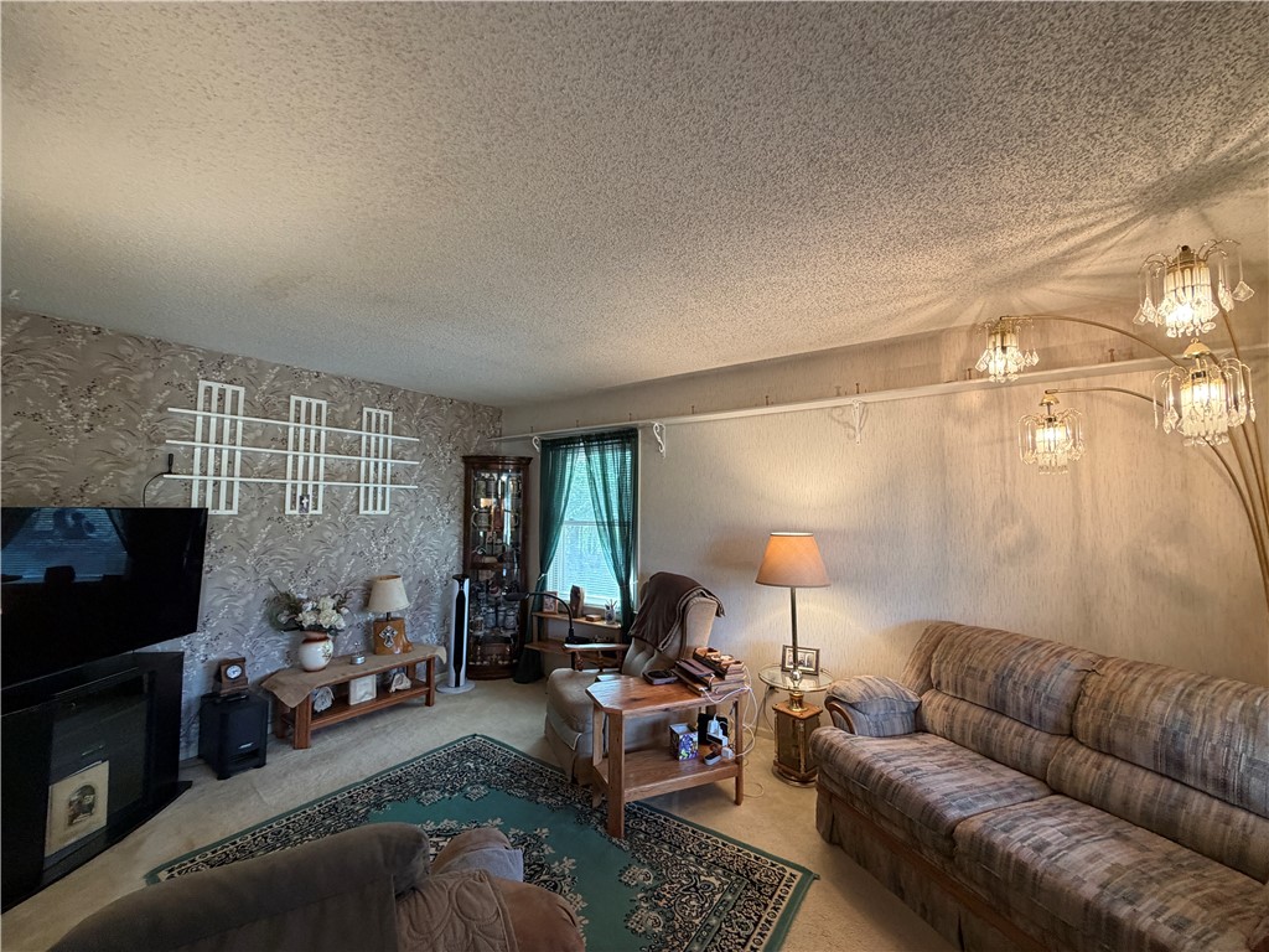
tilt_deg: +4.3
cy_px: 476
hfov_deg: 102.1
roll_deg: +0.4
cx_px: 634
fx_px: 513
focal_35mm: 14
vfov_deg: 85.7
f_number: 2.2
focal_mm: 2.22
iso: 250
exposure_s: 1/60
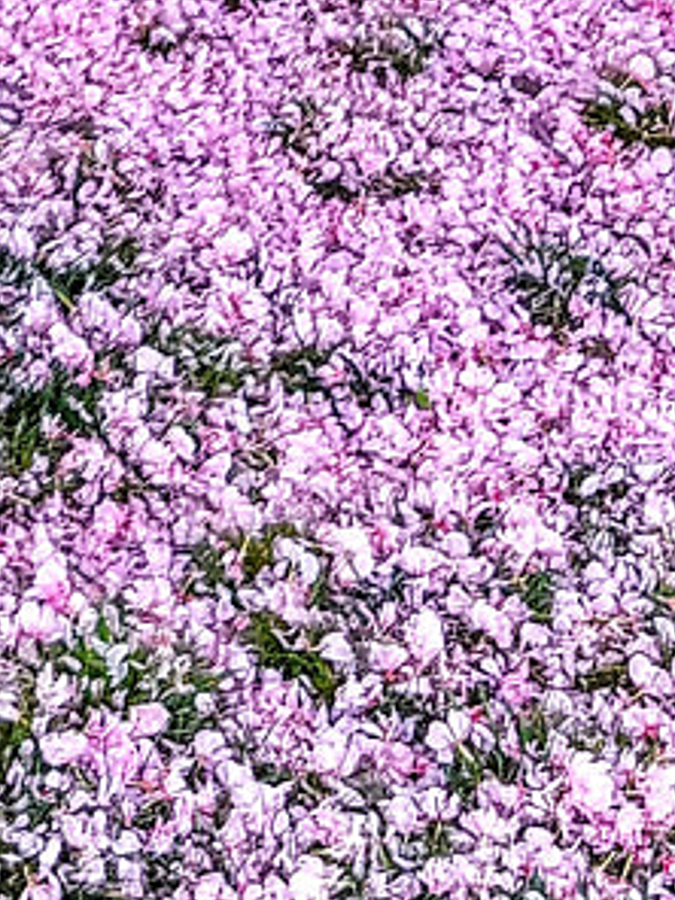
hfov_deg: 9.6
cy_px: -794
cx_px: -550
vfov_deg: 12.2
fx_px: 3796
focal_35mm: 146
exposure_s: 1/190
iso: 50
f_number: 1.7
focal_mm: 4.25
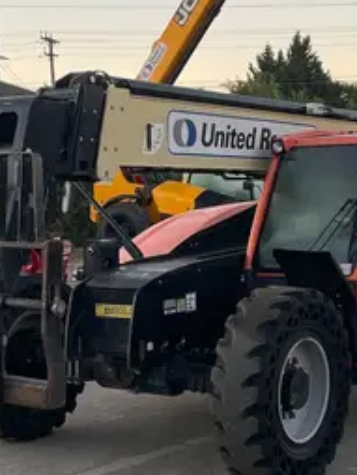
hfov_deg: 19.6
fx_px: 1030
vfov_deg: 25.9
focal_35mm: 75
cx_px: 114
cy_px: 278
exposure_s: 1/121
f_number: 1.6
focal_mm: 4.2
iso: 32
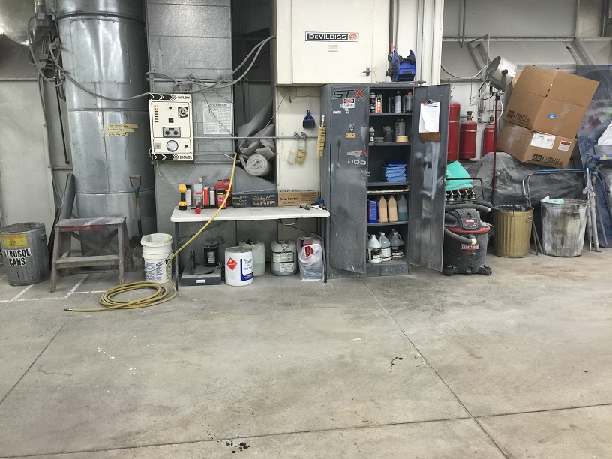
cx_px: 306
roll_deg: -0.1
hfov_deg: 61.7
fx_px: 513
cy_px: 230
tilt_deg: -10.8
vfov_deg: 48.2
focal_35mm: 29
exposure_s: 1/30
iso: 50
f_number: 2.2
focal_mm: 4.15
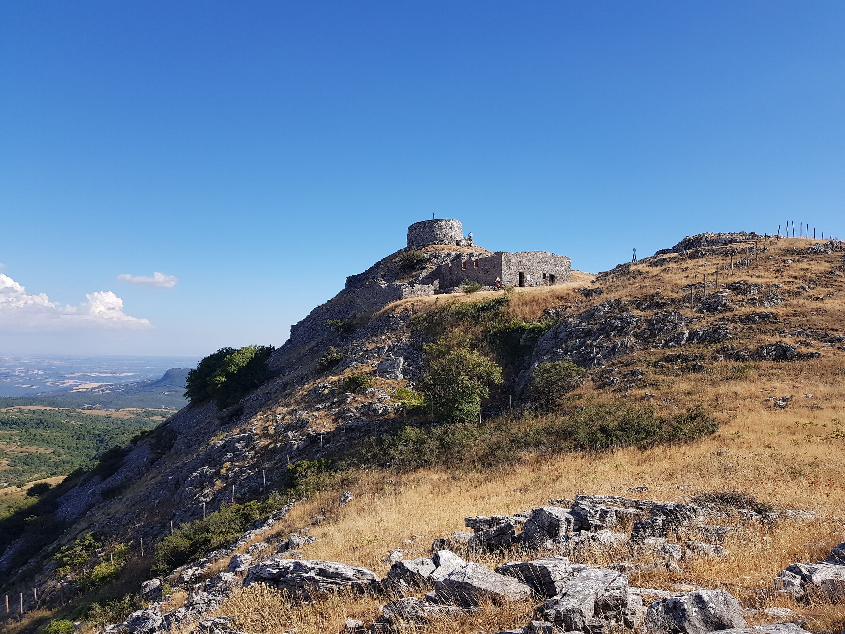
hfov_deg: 67.3
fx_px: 635
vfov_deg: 53.1
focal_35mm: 26
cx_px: 422
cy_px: 317
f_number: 1.7
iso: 50
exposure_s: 1/2208
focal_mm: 4.3
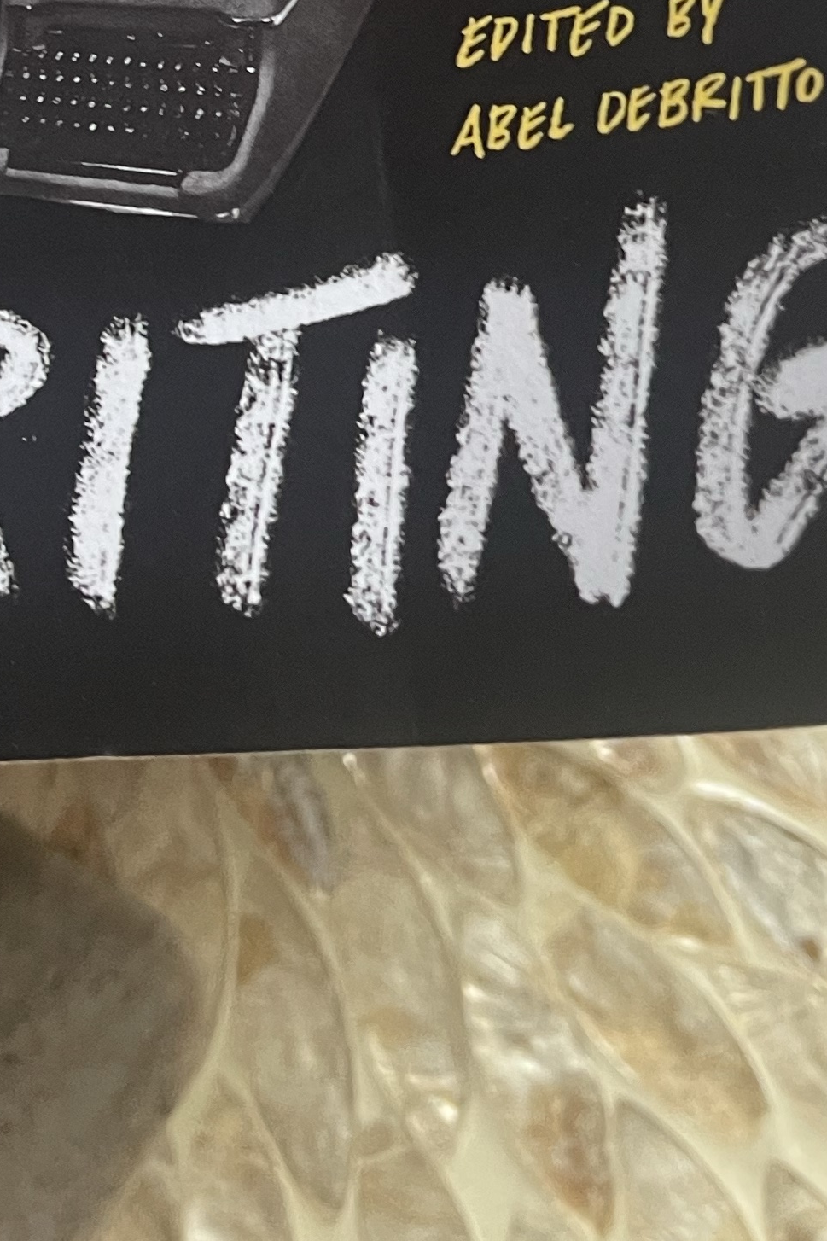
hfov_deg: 18.0
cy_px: -2
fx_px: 2585
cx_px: 159
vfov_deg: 25.6
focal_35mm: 75
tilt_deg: -75.8
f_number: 1.6
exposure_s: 1/60
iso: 250
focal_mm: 5.1
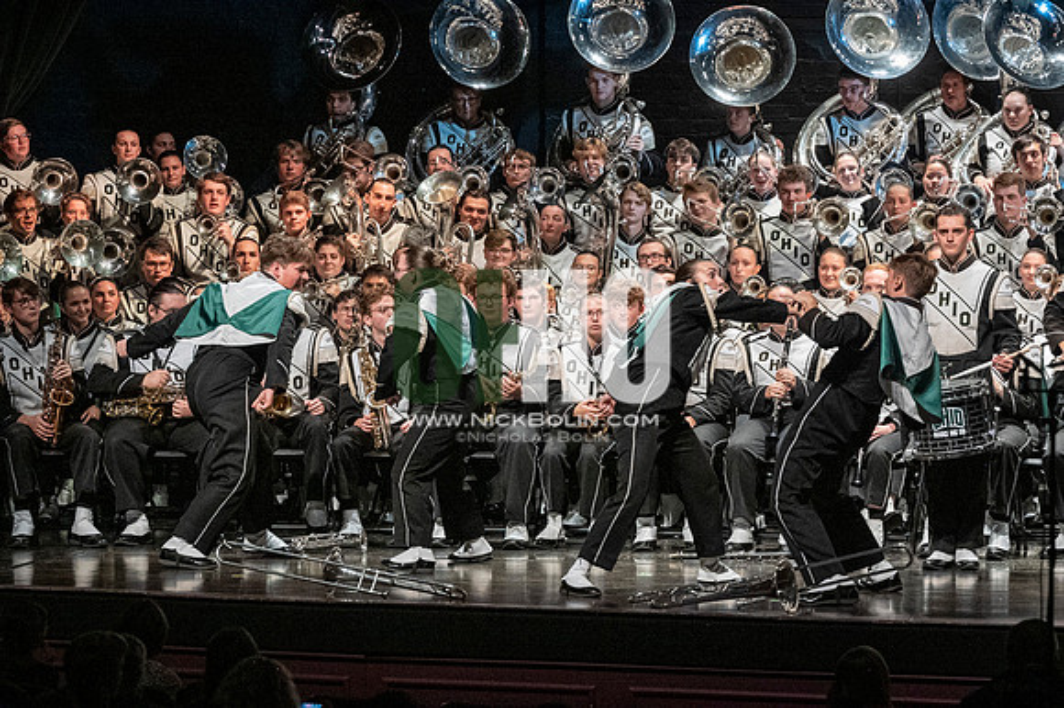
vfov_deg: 7.0
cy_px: 354
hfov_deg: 10.6
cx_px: 532
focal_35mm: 195
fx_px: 5760
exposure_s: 1/500
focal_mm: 130
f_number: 4
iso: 4000
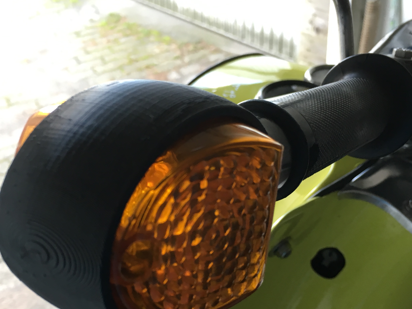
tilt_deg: -32.4
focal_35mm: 48
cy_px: 202
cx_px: 207
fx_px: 571
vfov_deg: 30.1
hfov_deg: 39.7
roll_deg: +1.8
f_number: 2.2
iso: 40
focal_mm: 4.15
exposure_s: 1/33
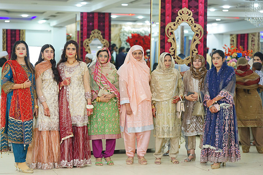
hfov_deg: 23.9
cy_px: 88
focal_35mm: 85
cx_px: 132
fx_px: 621
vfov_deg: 16.1
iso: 640
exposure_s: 1/160
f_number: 2.8
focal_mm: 85
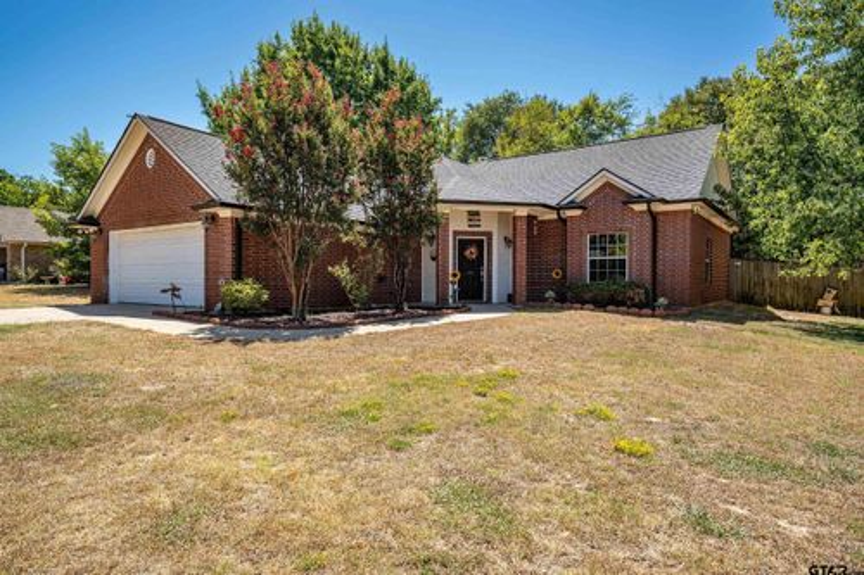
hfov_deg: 78.6
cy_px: 288
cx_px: 432
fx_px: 528
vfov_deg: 57.2
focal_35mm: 22
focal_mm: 22
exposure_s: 1/800
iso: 800
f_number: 8
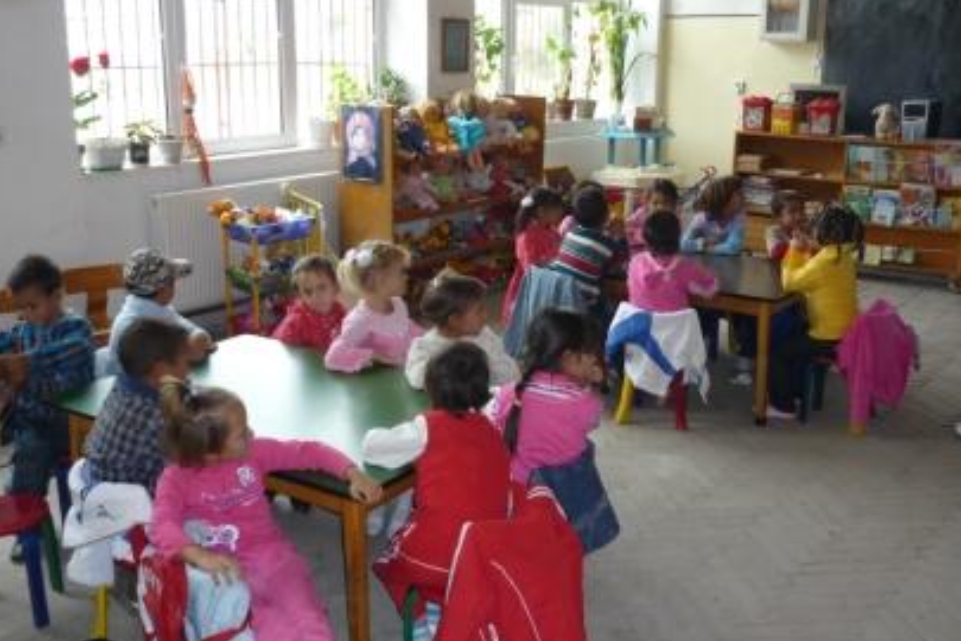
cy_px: 335
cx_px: 448
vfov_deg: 35.0
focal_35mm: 38
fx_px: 1014
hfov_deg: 50.7
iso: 160
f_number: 2.8
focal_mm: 5.5
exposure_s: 1/30
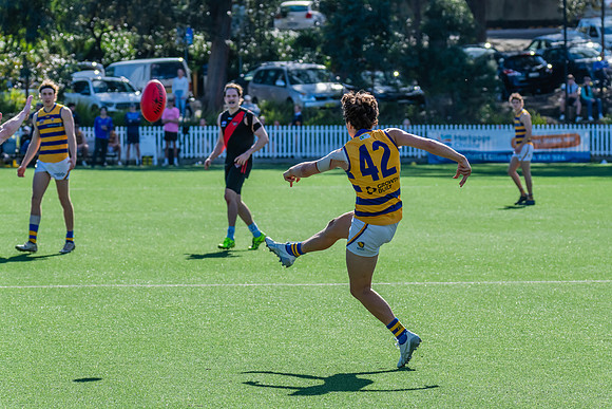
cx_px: 322
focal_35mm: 253
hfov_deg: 8.1
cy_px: 195
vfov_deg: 5.4
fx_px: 4301
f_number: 10
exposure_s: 1/1250
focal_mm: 240
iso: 800
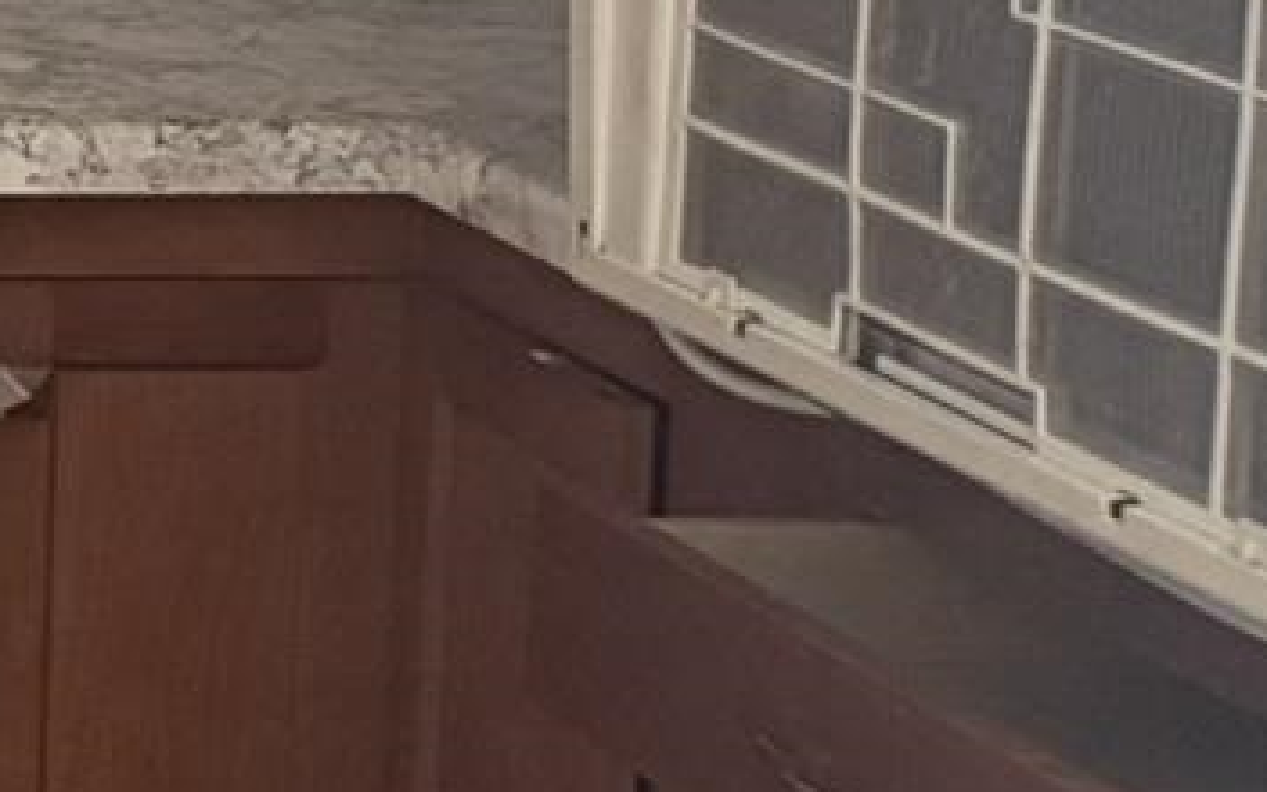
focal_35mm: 148
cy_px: -605
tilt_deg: -5.7
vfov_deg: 8.5
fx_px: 5110
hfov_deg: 10.9
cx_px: -2163
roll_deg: +1.0
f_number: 1.78
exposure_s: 1/60
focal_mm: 6.76
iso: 400
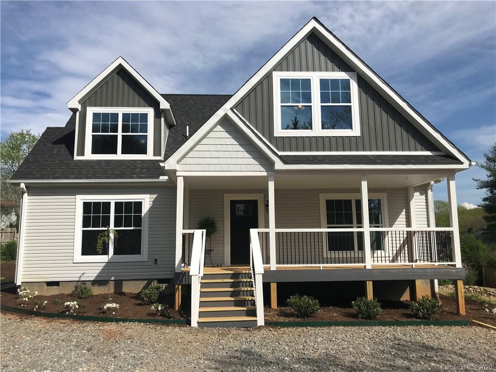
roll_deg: +0.0
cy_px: 186
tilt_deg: +7.7
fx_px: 401
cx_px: 248
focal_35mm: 28
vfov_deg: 49.7
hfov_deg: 63.4
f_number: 1.8
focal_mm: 3.99
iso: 20
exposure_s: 1/3831
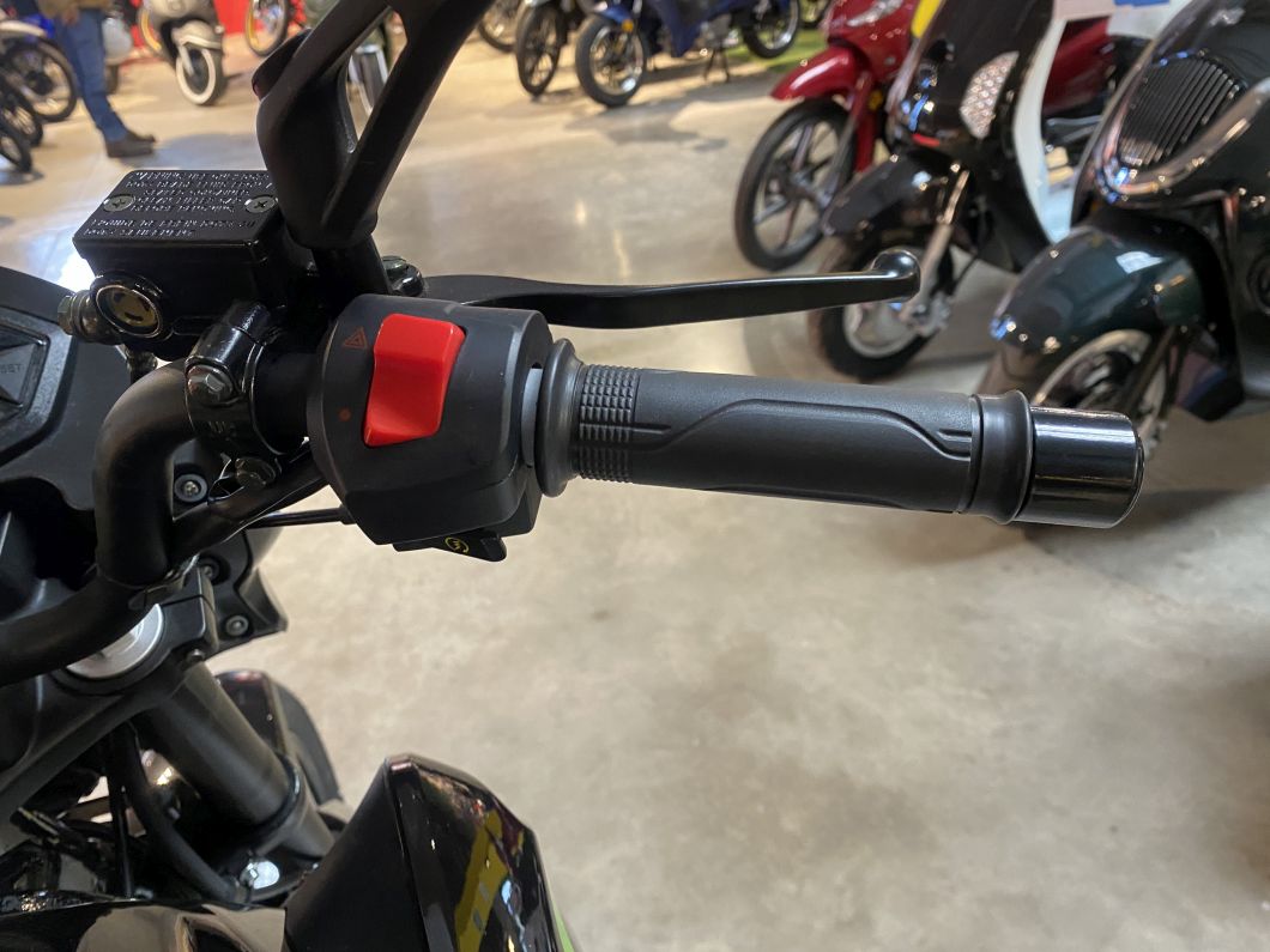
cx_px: 635
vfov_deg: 53.1
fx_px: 954
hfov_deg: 67.3
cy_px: 476
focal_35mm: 26
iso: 320
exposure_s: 1/50
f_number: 1.8
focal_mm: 4.25
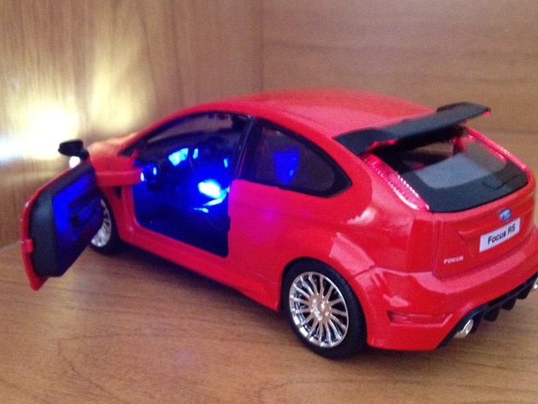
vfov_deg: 31.5
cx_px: 260
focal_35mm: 46
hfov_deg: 41.2
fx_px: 715
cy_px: 202
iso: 800
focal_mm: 4.28
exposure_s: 1/15
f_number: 2.4
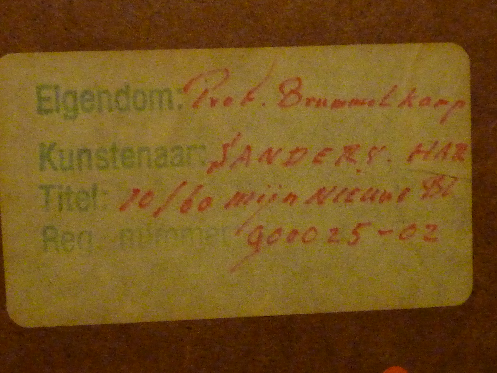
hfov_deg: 42.1
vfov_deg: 32.2
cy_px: 186
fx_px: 646
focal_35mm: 45
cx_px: 248
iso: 800
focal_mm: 4.1
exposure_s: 1/13
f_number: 3.3
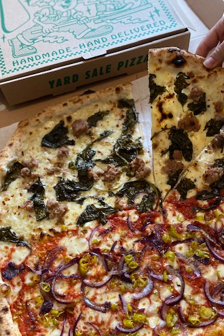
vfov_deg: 53.9
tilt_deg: -66.4
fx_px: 326
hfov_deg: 37.7
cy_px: 207
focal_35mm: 35
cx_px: 136
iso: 320
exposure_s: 1/50
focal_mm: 4.25
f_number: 1.8
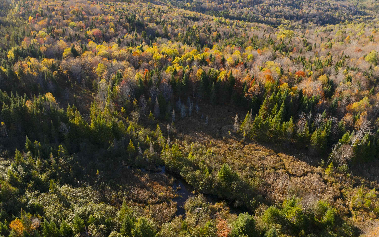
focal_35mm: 26
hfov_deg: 70.4
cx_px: 188
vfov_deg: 47.3
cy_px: 95
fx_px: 269
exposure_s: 1/1600
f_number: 2.8
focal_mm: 12.29
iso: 400
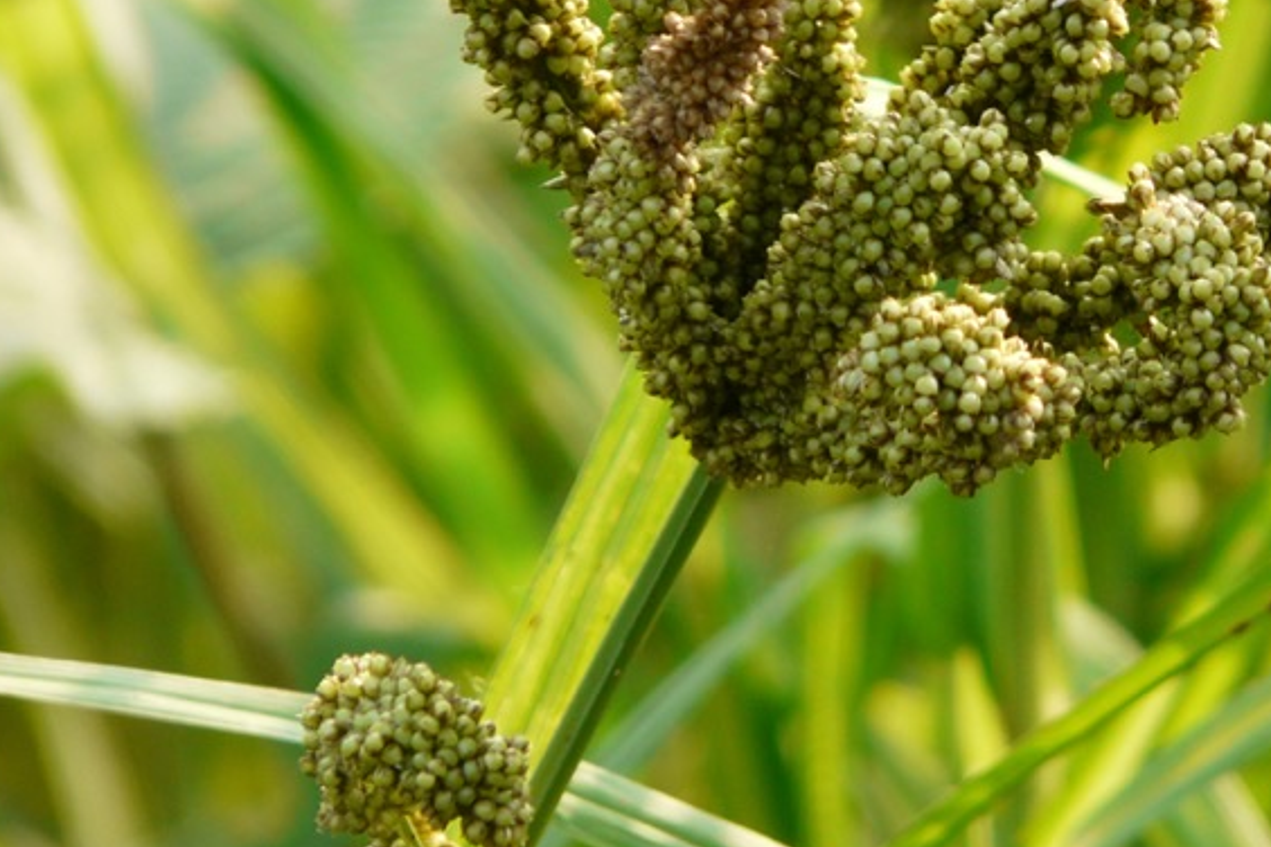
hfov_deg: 2.5
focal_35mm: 836
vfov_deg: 1.6
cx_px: 913
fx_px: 29513
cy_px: 139
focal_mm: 82.8
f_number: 4.2
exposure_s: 1/200
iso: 100
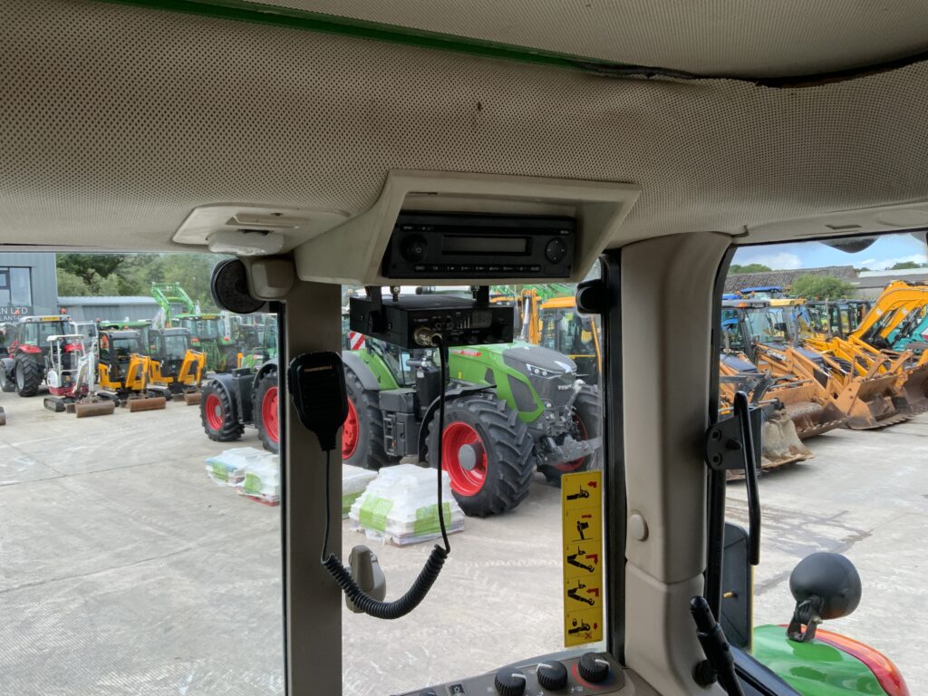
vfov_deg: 48.2
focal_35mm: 29
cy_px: 348
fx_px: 777
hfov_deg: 61.7
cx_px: 464
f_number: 1.8
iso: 16
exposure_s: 1/309
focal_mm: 3
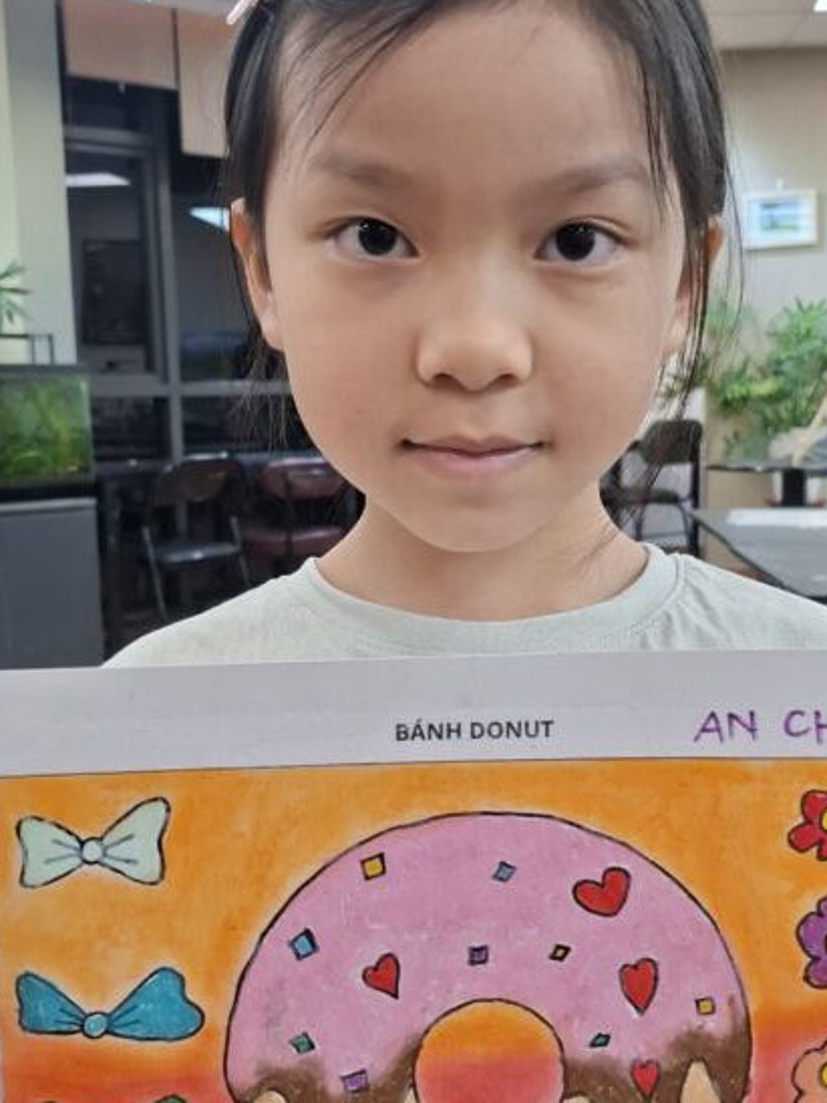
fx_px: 1338
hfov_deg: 34.3
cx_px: 451
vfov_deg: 44.8
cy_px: 580
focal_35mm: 42
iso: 160
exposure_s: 1/100
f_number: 1.8
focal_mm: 5.54
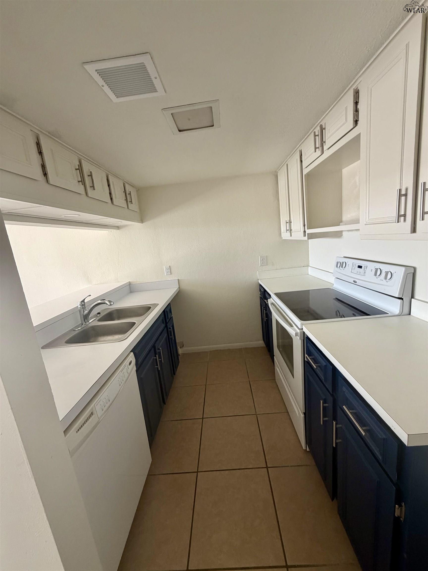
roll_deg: +7.0
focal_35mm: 14
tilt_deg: -11.0
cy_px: 286
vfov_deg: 102.1
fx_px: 231
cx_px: 214
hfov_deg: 85.7
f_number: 2.2
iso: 160
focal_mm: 2.22
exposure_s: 1/121
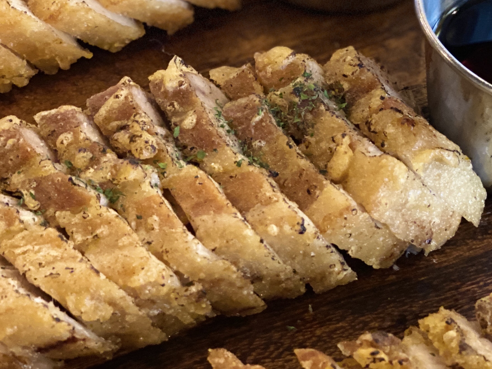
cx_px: 331
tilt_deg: -43.9
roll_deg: -9.8
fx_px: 1691
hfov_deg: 16.5
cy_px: 201
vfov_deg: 12.4
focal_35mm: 119
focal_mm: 6
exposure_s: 1/15
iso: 400
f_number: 2
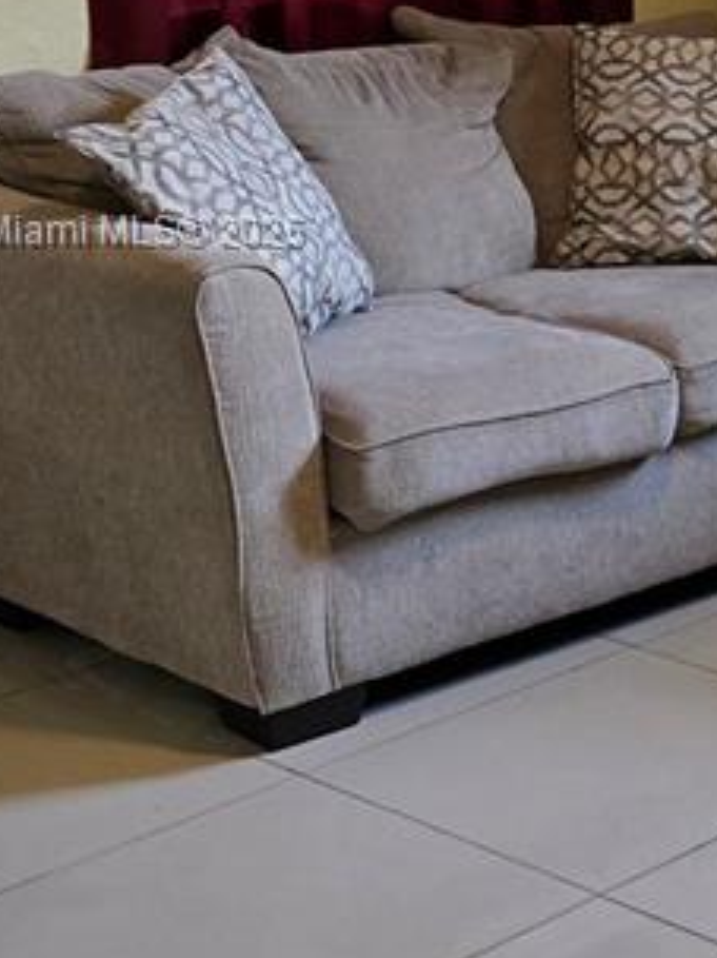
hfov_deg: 14.8
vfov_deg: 21.4
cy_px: 234
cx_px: 1147
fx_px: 2515
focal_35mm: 91
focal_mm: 6.3
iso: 640
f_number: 1.7
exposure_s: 1/120
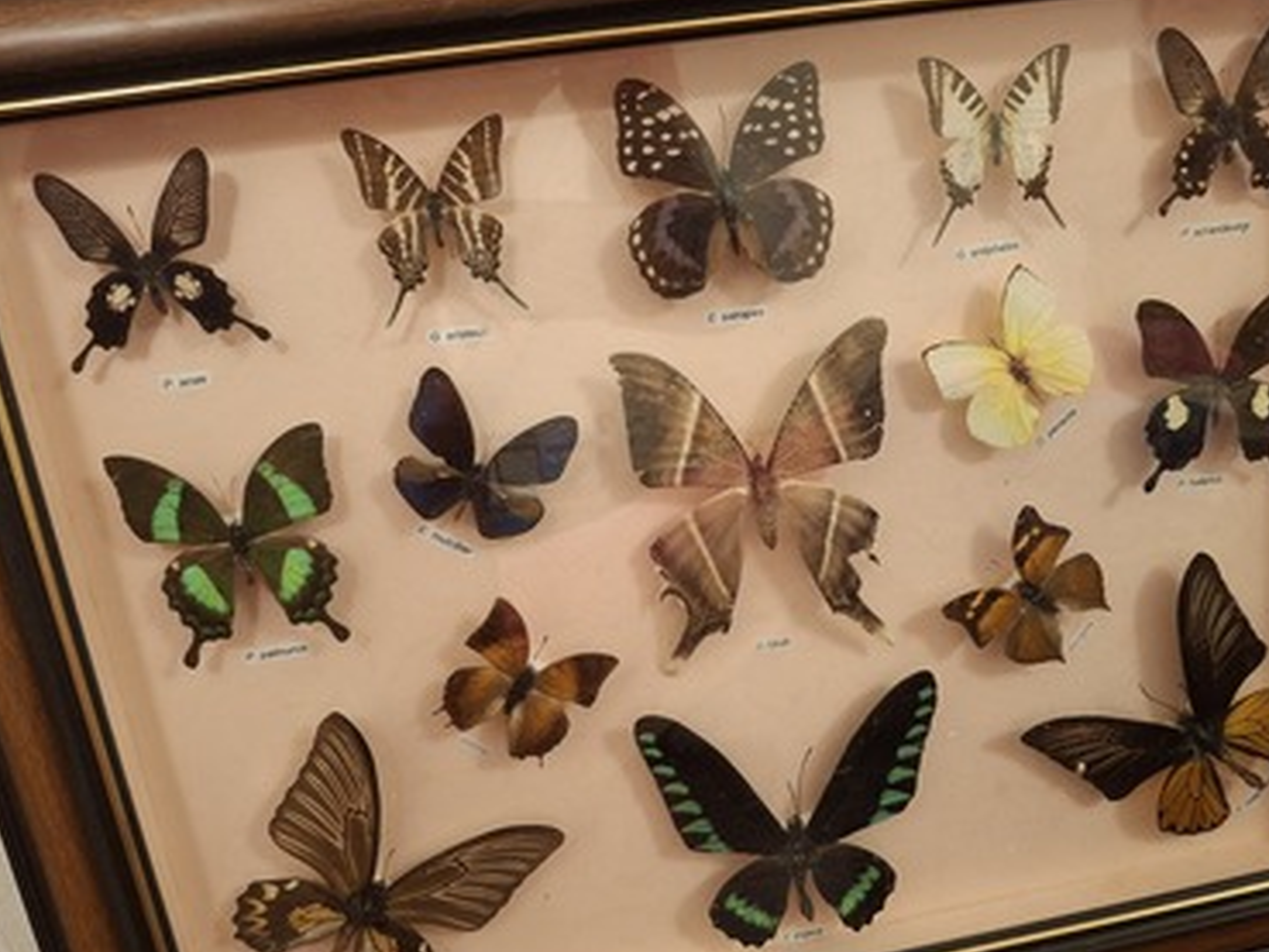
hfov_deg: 58.1
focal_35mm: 31
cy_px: 534
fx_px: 1137
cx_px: 717
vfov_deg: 45.4
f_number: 1.8
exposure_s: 1/50
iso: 200
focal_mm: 4.69
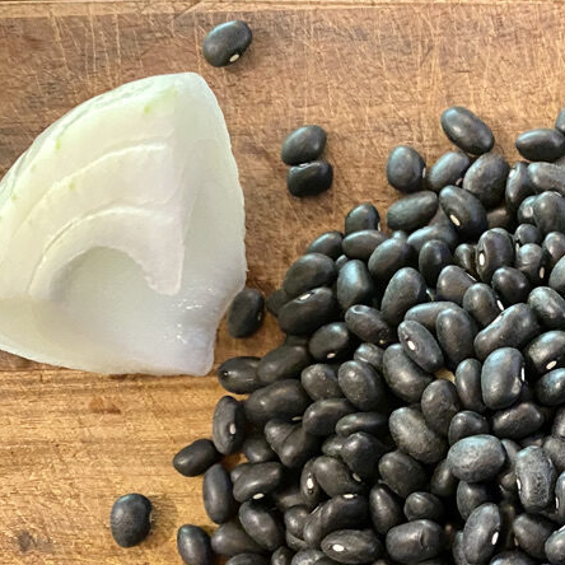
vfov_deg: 31.3
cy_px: 463
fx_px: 979
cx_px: 612
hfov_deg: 29.3
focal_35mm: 53
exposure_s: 1/30
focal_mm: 4.25
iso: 1000
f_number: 1.8
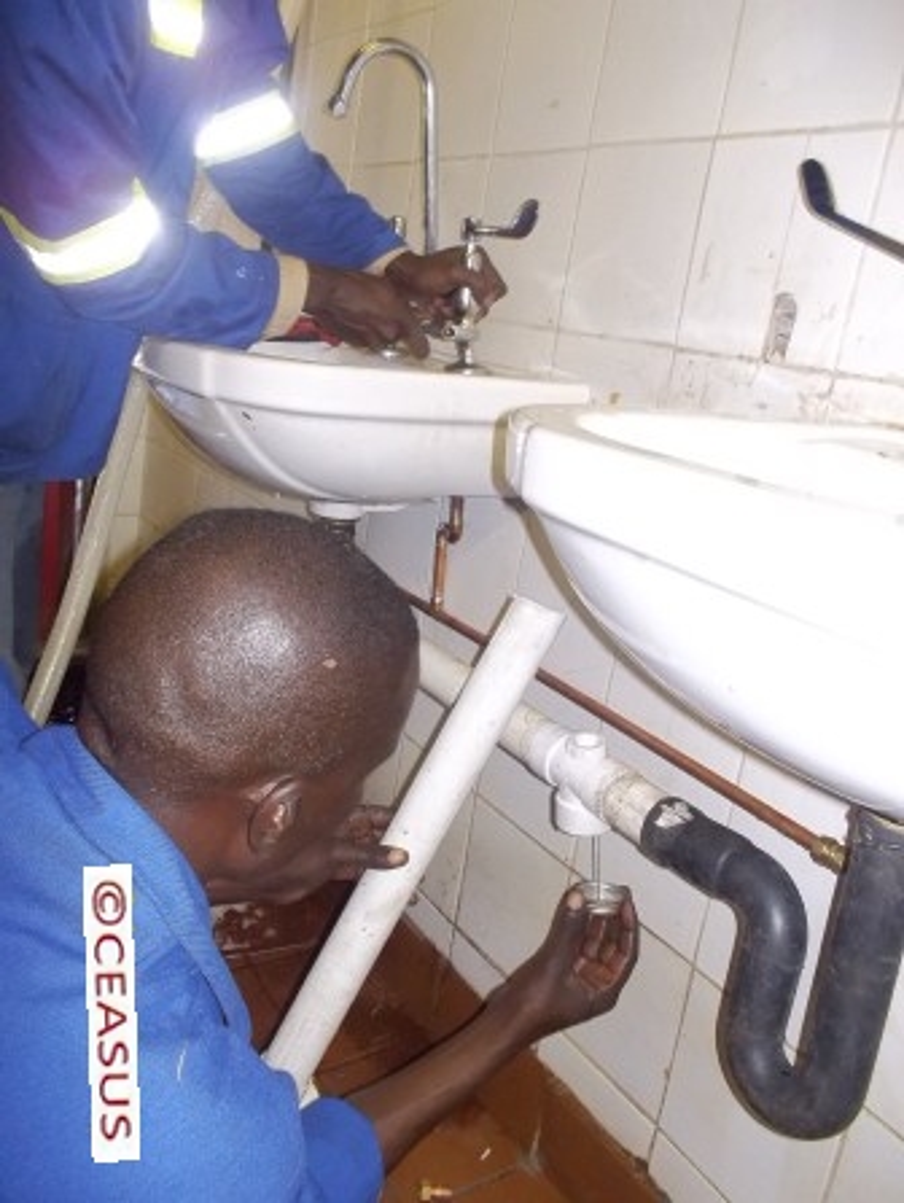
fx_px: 1008
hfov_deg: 48.3
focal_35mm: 29
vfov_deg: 61.6
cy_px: 602
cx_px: 452
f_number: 3.3
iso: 320
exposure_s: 1/30
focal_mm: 4.1
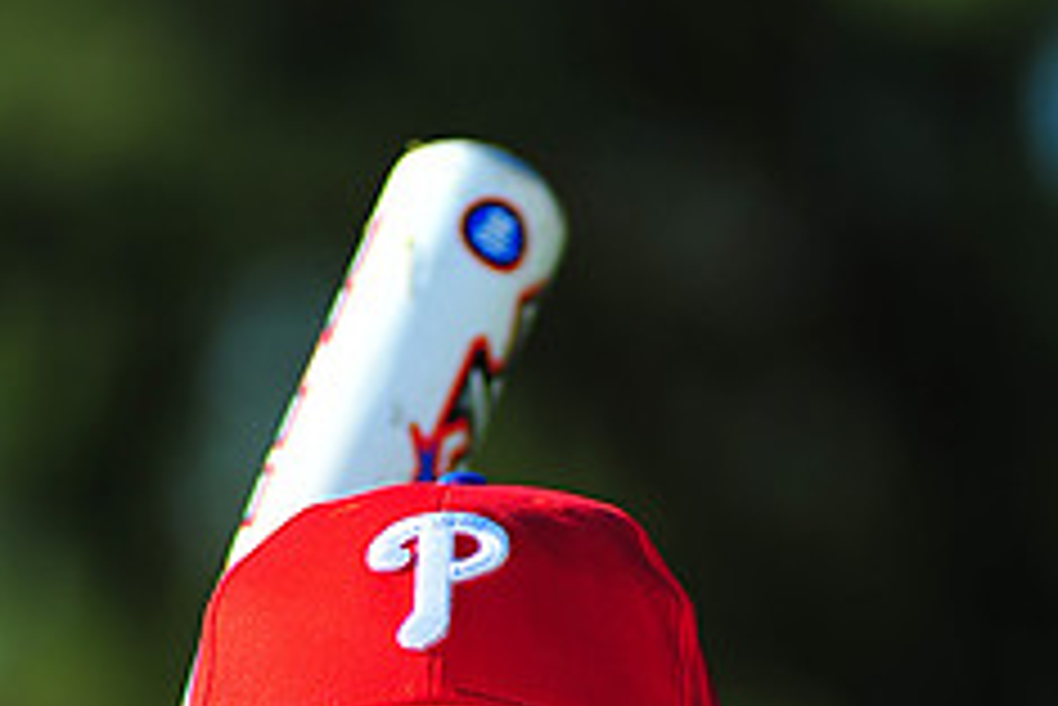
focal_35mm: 444
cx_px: 419
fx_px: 13056
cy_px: 1079
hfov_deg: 4.6
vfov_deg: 3.1
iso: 200
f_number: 4
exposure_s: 1/1600
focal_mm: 180
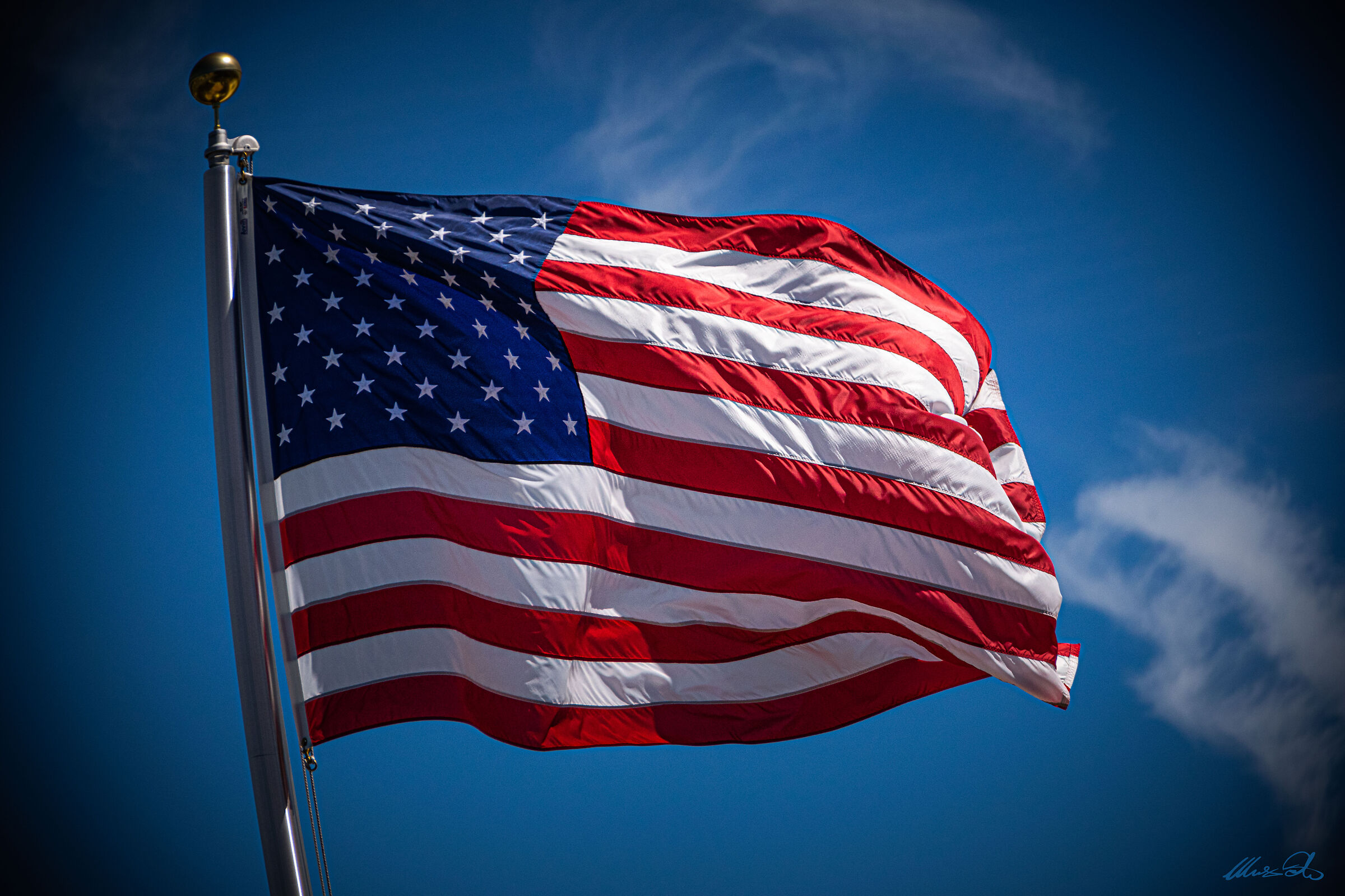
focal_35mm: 232
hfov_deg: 8.9
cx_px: 672
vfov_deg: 5.9
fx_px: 8686
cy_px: 448
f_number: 7.1
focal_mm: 155
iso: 320
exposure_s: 1/2500
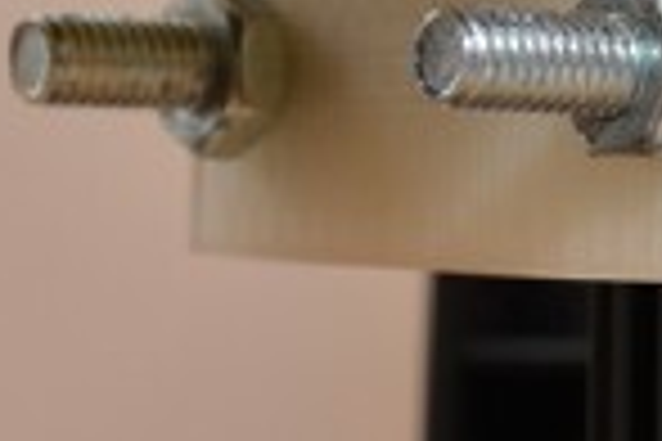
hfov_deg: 5.9
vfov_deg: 4.0
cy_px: 99
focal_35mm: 347
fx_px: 6380
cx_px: 601
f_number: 7.1
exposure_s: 1/60
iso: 800
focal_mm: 85
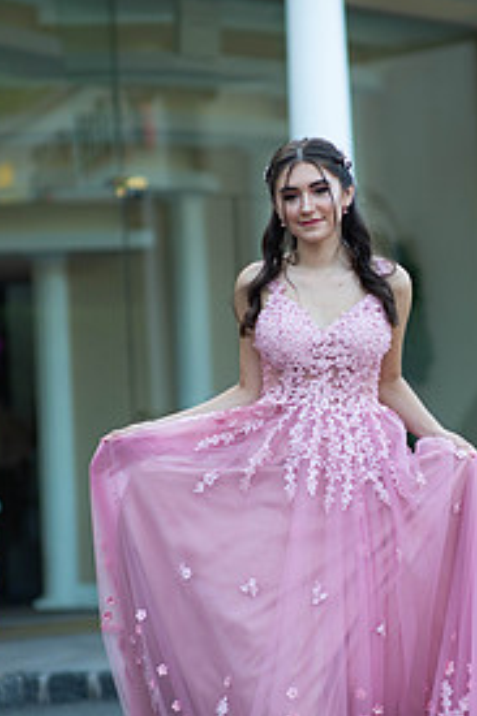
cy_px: 388
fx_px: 2766
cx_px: 353
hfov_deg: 9.8
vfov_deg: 14.8
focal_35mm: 139
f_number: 2
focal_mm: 85
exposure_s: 1/640
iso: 250
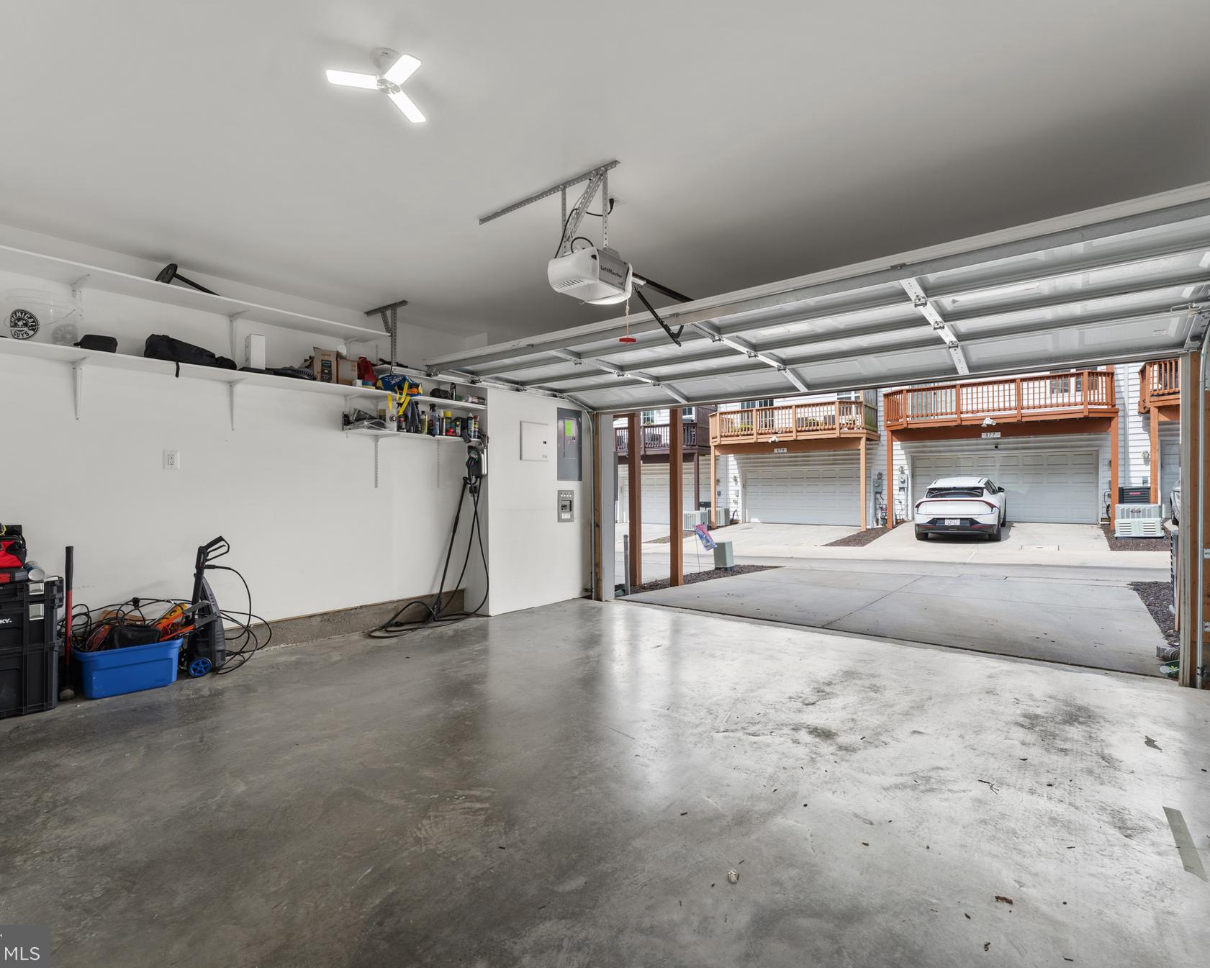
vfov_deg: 80.4
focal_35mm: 16
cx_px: 628
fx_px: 573
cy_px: 487
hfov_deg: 93.1
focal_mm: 14
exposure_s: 1/40
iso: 100
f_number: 8
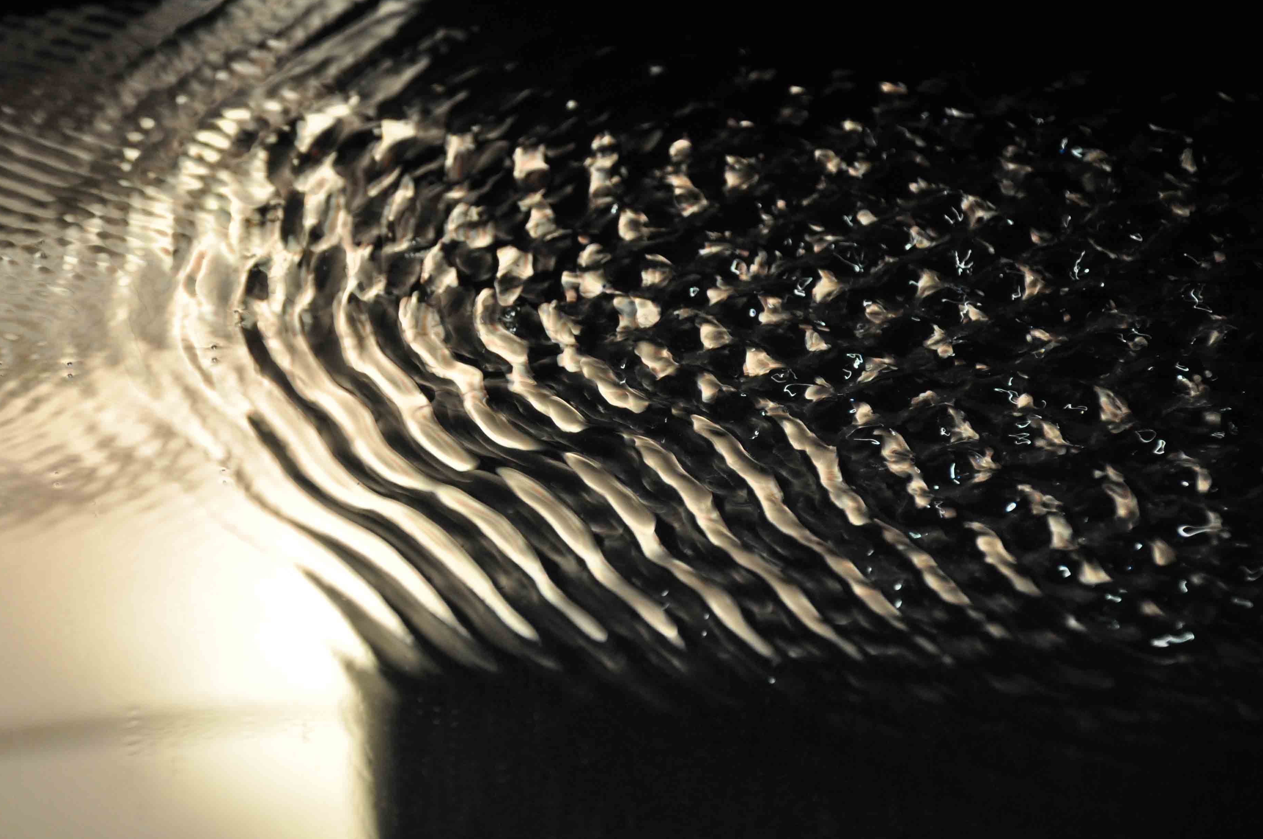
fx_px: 6432
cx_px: 535
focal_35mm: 184
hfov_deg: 11.2
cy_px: 425
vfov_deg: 7.5
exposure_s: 1/60
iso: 800
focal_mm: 105
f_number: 5.6
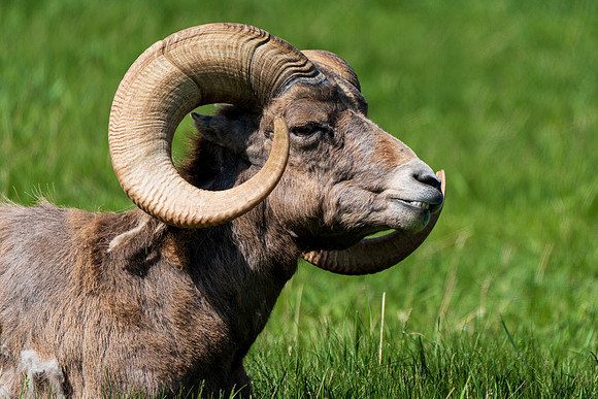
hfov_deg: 3.9
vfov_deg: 2.6
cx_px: 391
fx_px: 8692
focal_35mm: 523
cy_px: 162
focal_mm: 400
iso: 250
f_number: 5.6
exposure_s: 1/1000
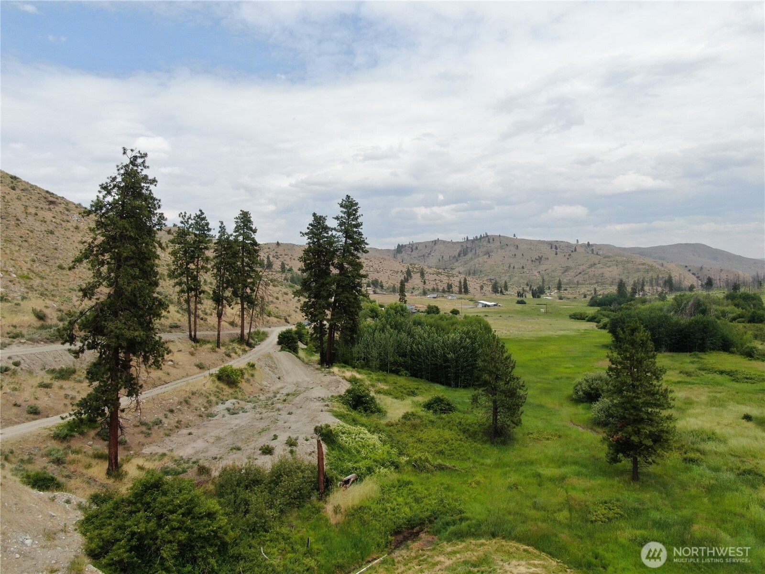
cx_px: 382
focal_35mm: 24
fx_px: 530
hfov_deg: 71.6
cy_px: 287
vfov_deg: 56.8
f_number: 2.8
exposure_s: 1/1600
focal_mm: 4.39
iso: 110
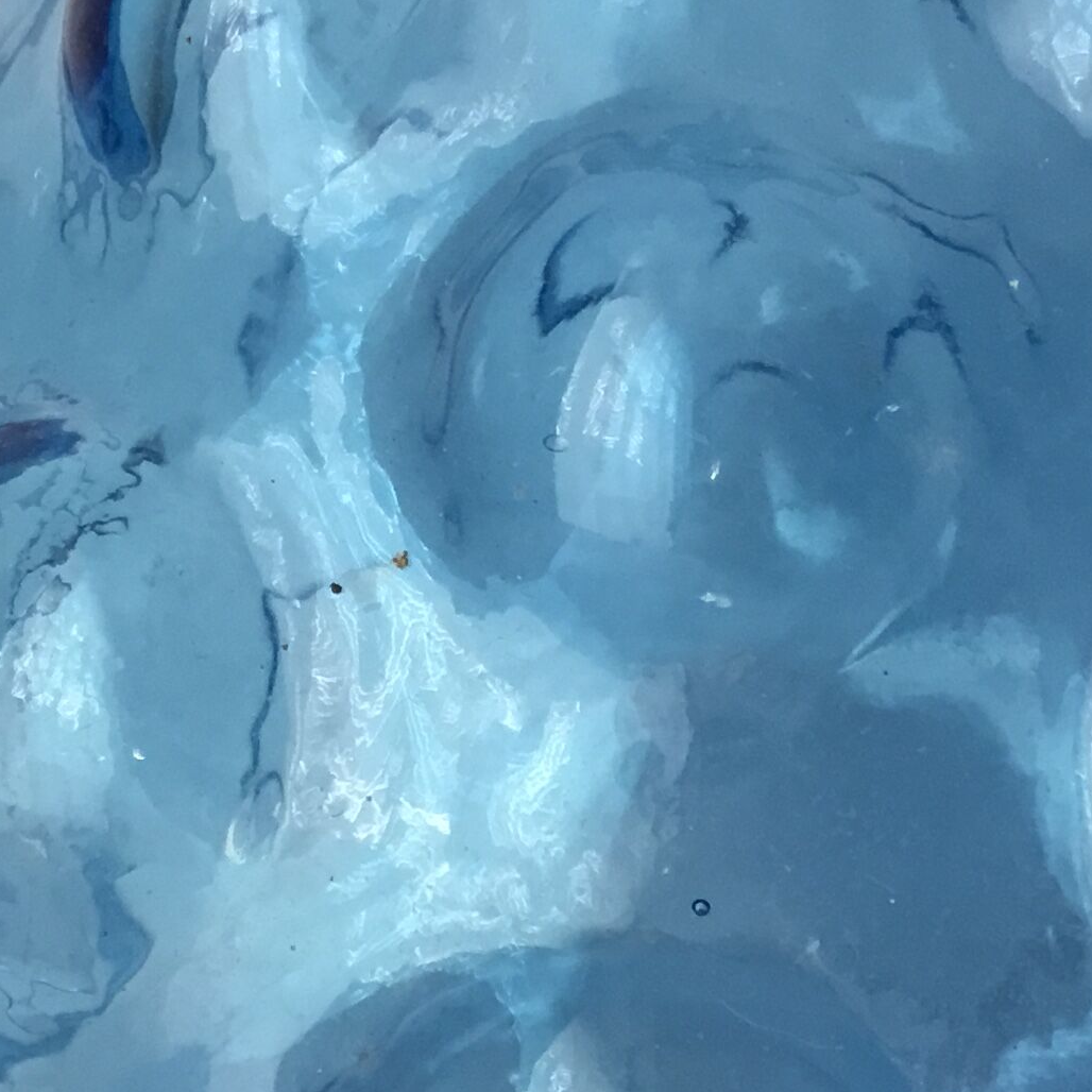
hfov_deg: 19.9
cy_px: 643
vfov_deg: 19.9
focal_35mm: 87
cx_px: 495
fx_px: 3105
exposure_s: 1/33
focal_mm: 3.3
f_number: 2.4
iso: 100
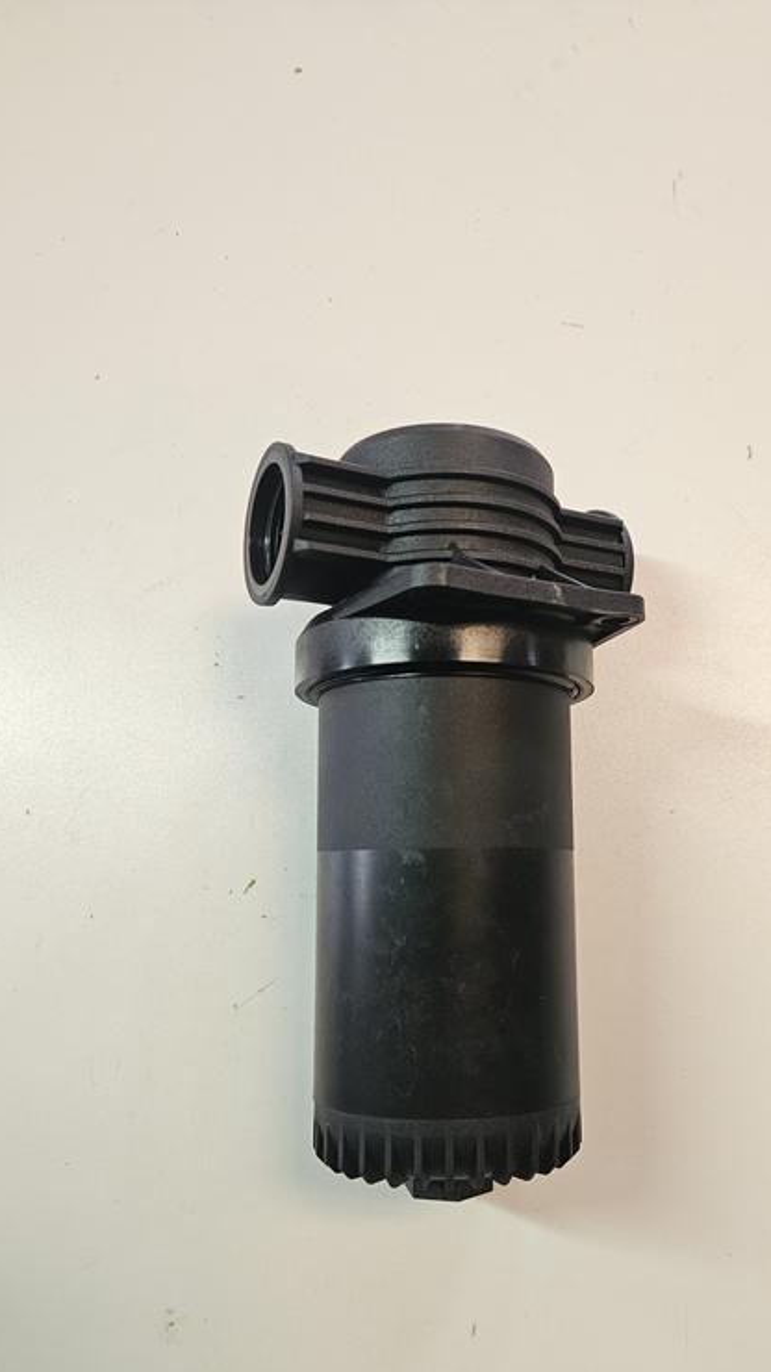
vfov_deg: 71.9
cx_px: 465
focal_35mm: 26
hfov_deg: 44.1
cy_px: 710
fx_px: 945
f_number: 1.8
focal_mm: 5.4
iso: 400
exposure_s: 1/142
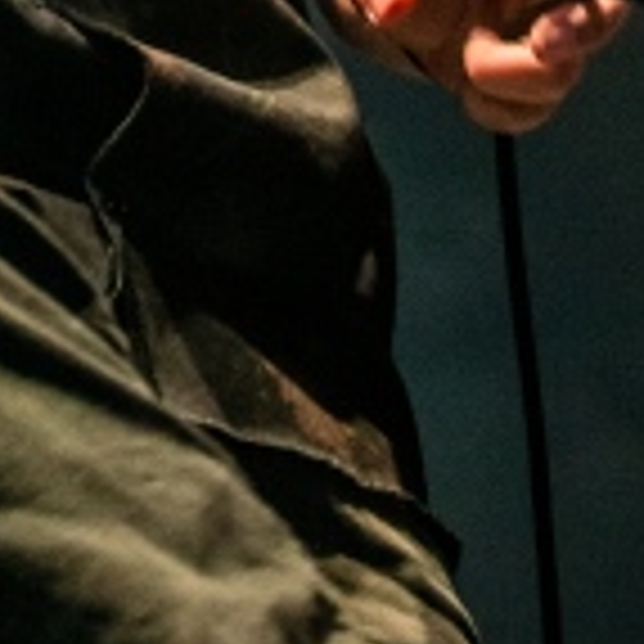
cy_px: -293
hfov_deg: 5.1
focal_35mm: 343
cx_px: 79
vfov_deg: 5.1
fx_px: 7220
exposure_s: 1/250
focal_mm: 80
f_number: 3.2
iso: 3200
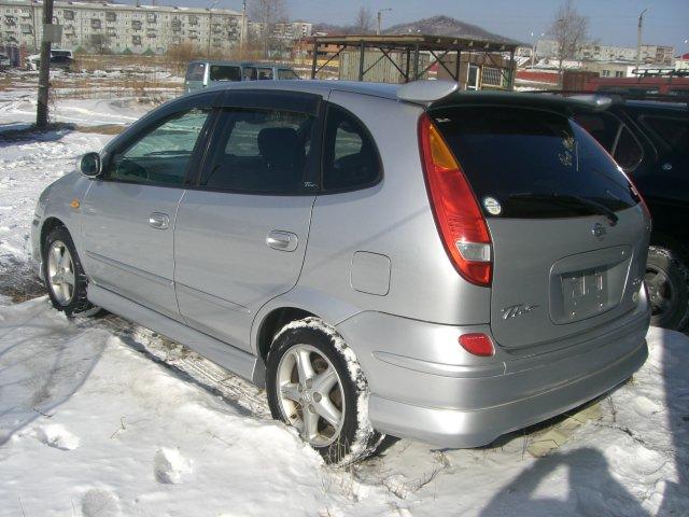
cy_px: 258
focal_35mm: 38
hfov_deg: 49.0
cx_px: 344
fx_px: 756
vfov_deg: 37.7
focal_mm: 6.2
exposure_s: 1/1000
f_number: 4.3
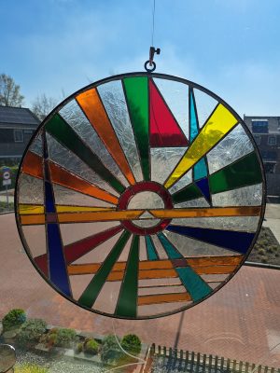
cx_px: 140
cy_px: 186
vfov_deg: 71.6
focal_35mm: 24
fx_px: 259
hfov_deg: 56.8
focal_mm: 5.23
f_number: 1.8
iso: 50
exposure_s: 1/1938
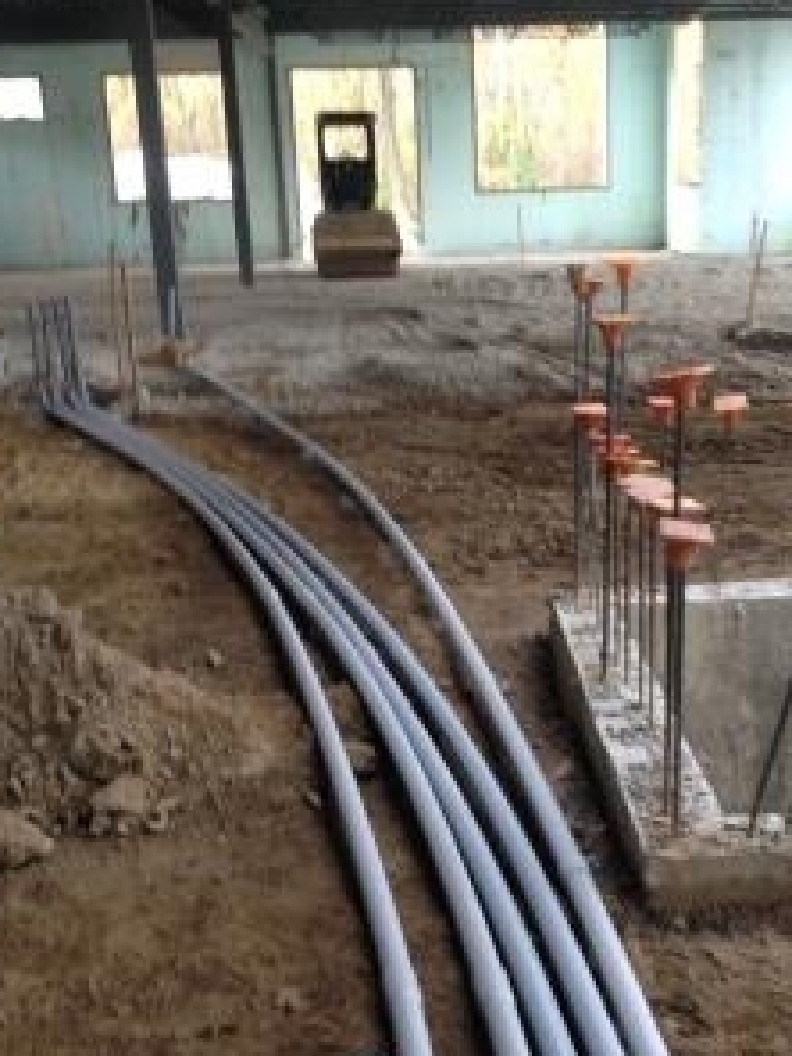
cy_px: 724
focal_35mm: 53
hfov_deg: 27.4
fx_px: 1617
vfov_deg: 35.7
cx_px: 489
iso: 50
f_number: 2.4
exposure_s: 1/40
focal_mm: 4.28
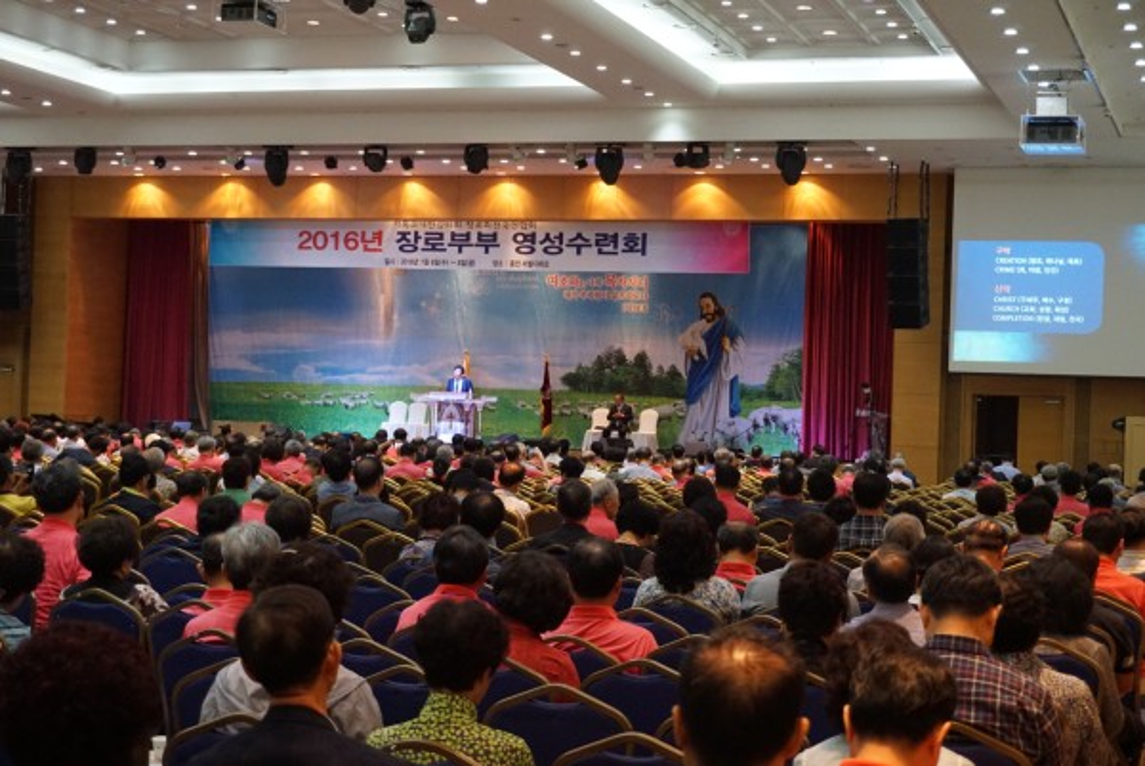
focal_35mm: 64
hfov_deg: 31.2
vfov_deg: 21.1
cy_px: 383
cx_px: 572
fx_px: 2053
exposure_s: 1/100
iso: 3200
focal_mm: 43
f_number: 5.6
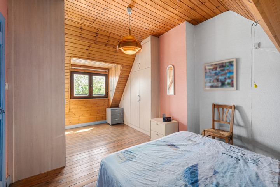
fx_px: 114
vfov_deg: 78.8
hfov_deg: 101.9
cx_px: 140
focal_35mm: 15
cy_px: 94
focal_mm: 14.6
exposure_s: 1/3
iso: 250
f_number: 9
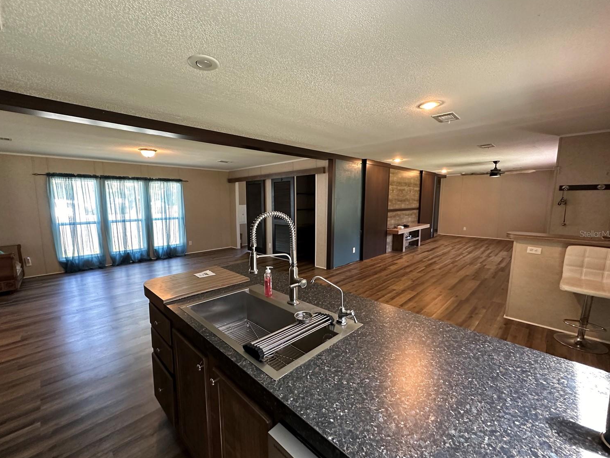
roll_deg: +0.6
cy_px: 233
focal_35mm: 15
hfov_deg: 98.1
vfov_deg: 81.7
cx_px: 291
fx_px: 264
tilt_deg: -6.8
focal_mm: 2.22
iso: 400
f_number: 2.2
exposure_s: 1/60
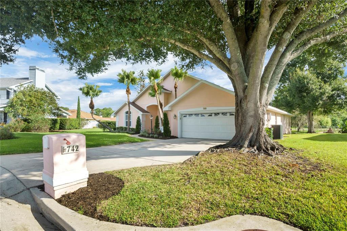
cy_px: 116
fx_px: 173
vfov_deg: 67.3
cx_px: 174
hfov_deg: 90.0
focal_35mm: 18
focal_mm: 12
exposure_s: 1/250
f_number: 10
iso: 200
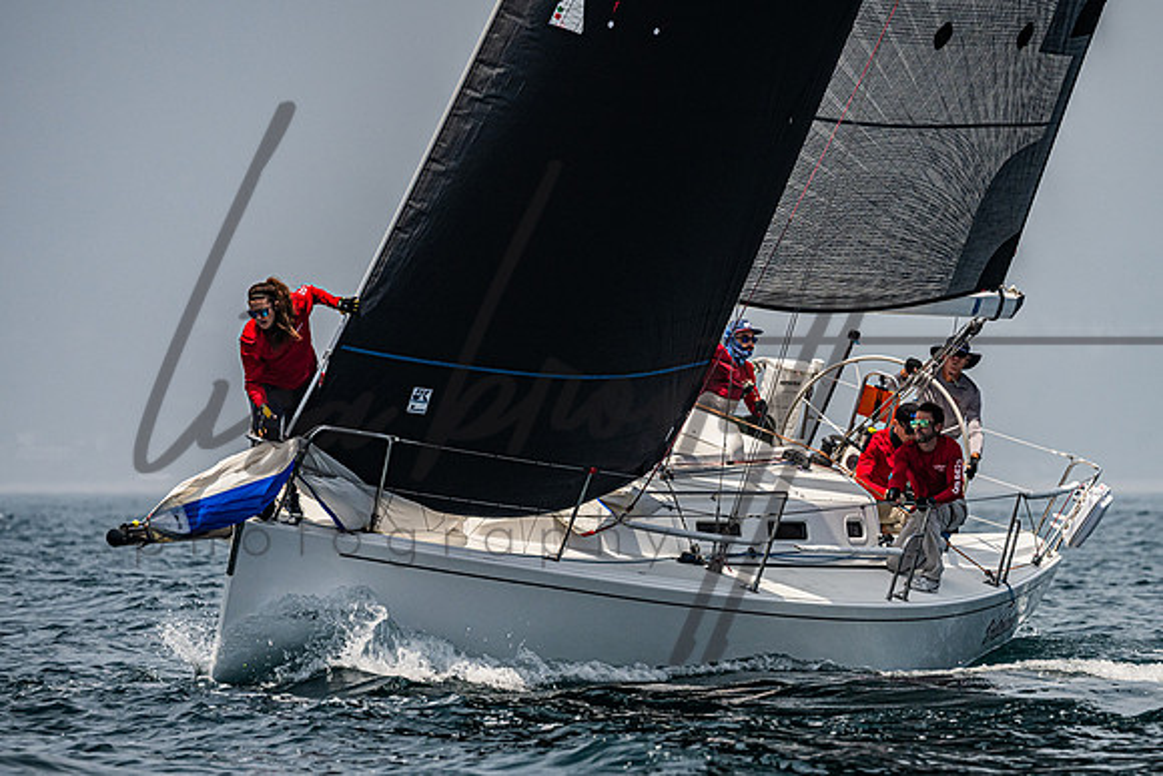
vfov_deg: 3.5
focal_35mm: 395
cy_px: 462
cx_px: 637
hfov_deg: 5.2
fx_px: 12751
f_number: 6.3
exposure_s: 1/6400
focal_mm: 290
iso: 400
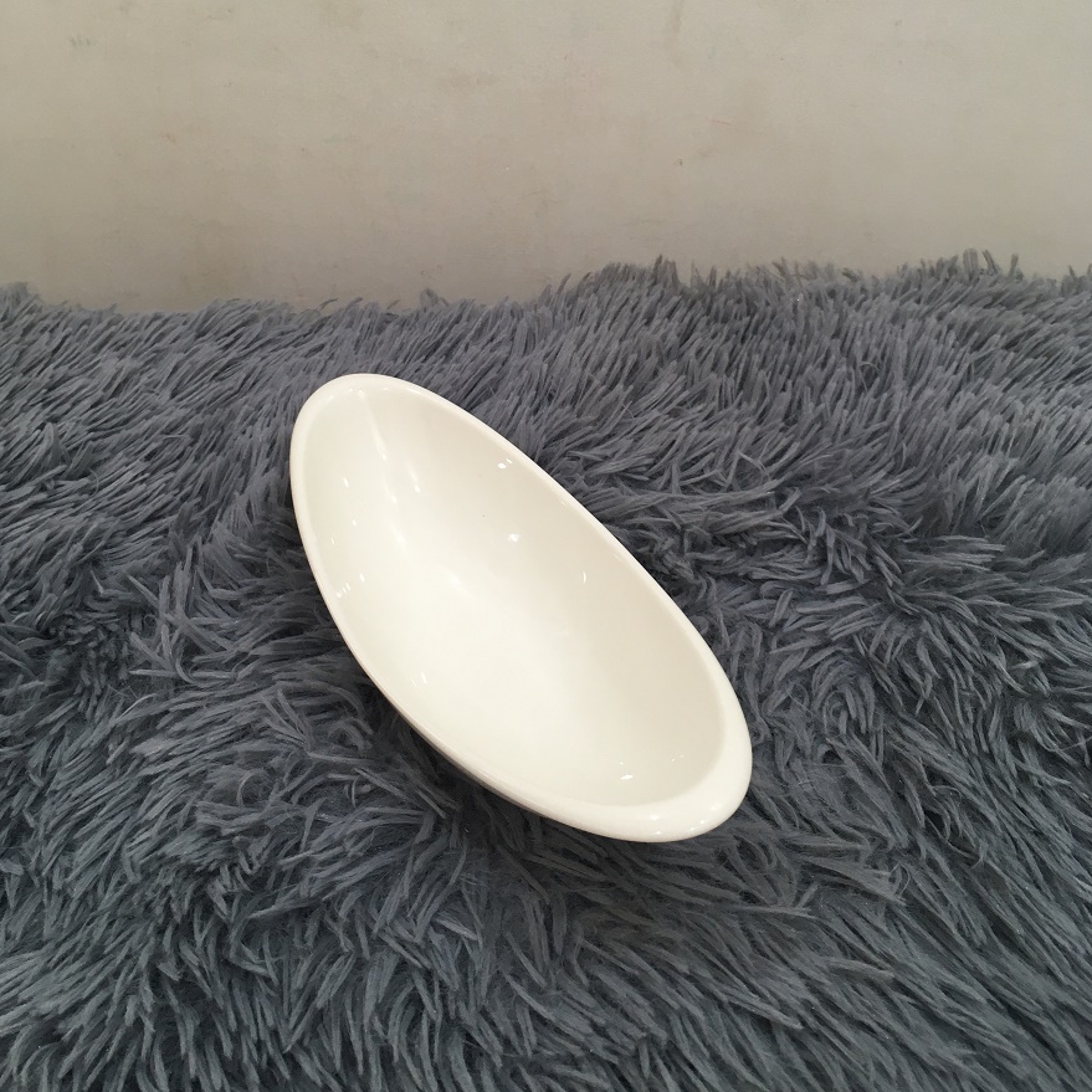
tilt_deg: -35.7
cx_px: 552
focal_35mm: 35
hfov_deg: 47.2
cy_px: 424
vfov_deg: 46.9
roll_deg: +1.0
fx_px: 1249
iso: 64
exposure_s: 1/33
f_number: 2.2
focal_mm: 4.15
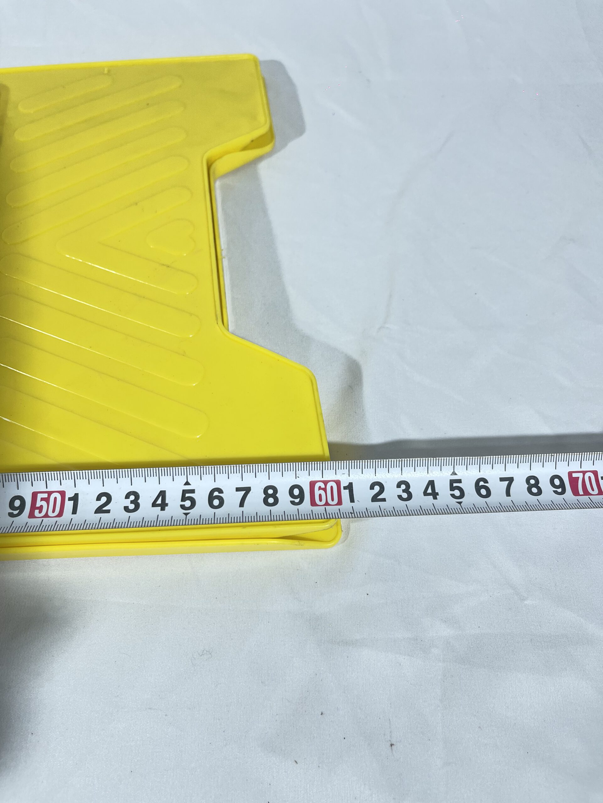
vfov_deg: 67.3
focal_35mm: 26
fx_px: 604
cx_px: 302
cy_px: 402
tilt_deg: -60.1
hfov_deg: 53.1
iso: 40
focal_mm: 5.1
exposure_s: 1/254
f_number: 1.6
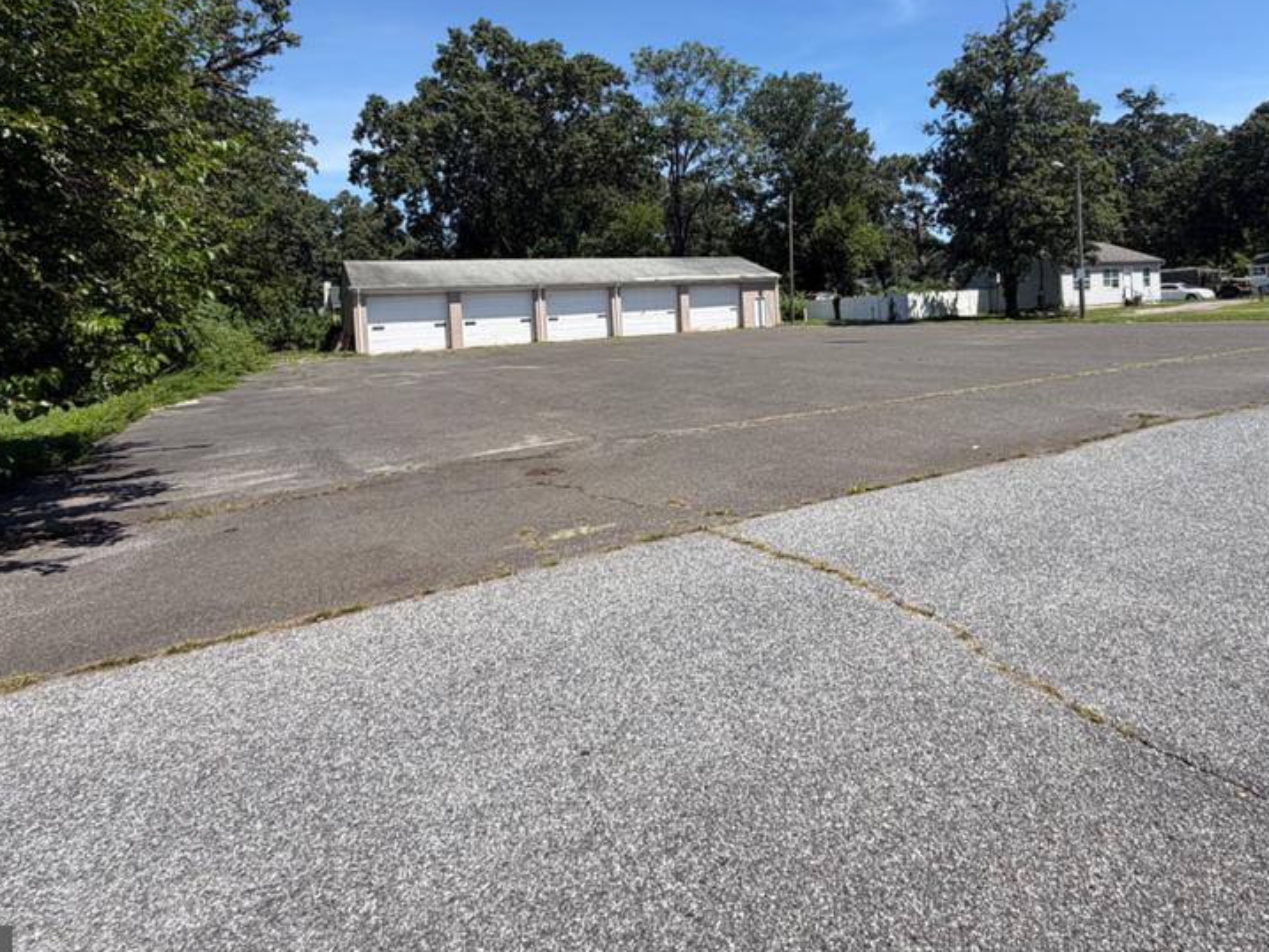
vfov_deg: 64.3
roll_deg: +3.1
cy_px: 319
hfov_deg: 81.5
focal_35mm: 20
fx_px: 733
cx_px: 697
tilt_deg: -0.6
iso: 25
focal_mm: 2.22
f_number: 2.2
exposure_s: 1/770
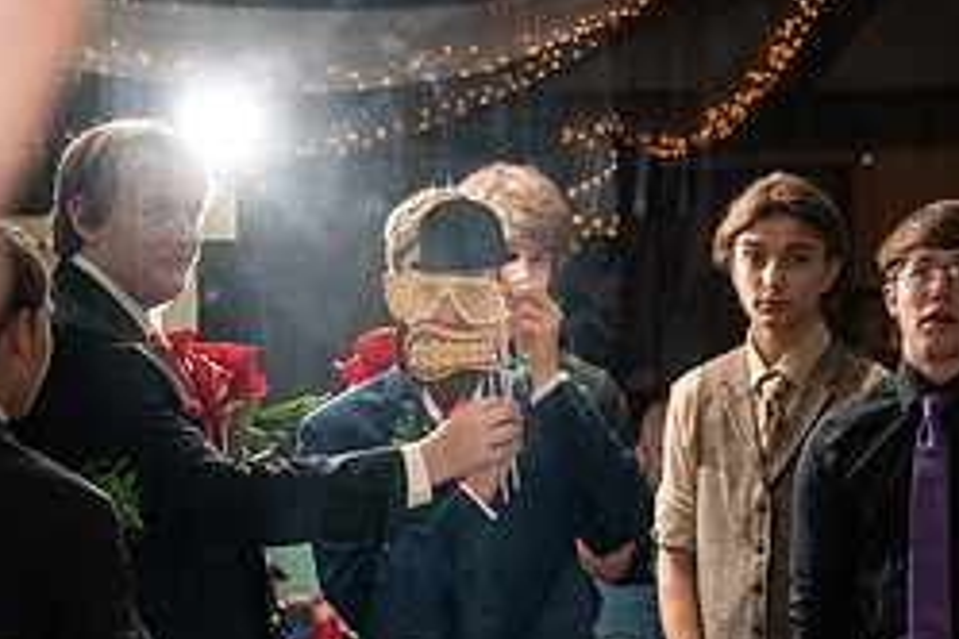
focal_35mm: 163
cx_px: 458
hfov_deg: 12.6
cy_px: 606
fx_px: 4342
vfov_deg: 8.4
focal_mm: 70
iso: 400
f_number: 5
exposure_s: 1/250
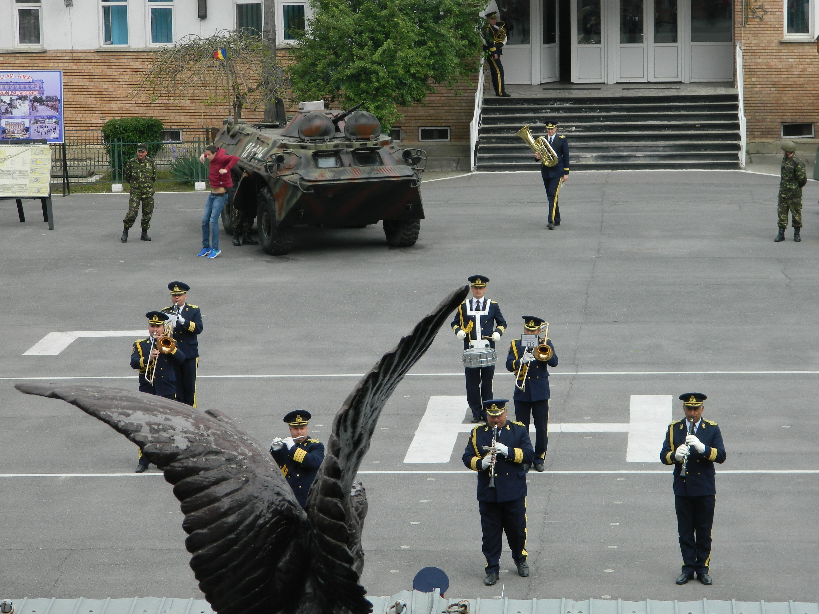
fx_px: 3052
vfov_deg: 11.5
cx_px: 410
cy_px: 307
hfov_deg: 15.3
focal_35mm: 129
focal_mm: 23.2
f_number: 4.7
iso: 80
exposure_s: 1/250
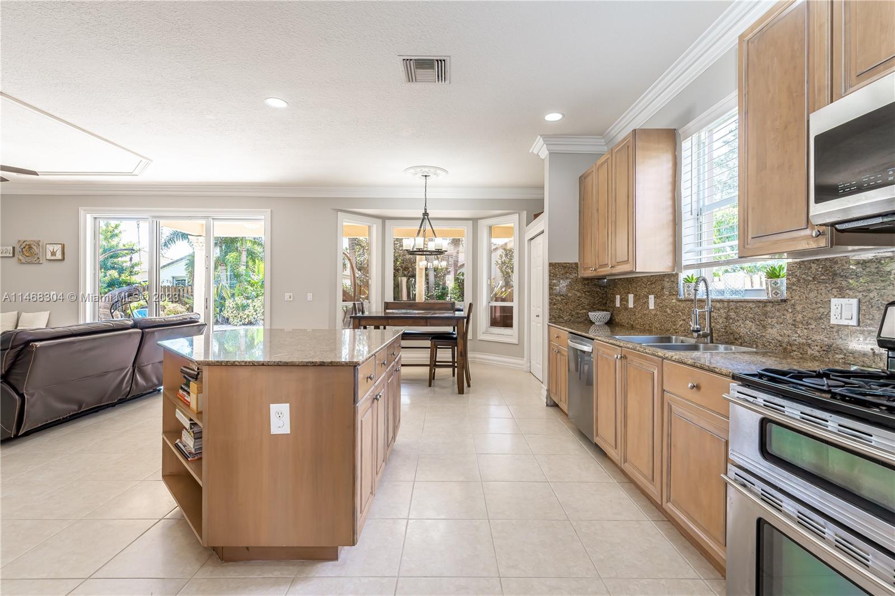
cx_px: 448
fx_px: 398
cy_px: 298
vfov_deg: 73.7
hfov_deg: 96.7
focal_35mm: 16
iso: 200
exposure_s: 1/50
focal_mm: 16
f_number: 8
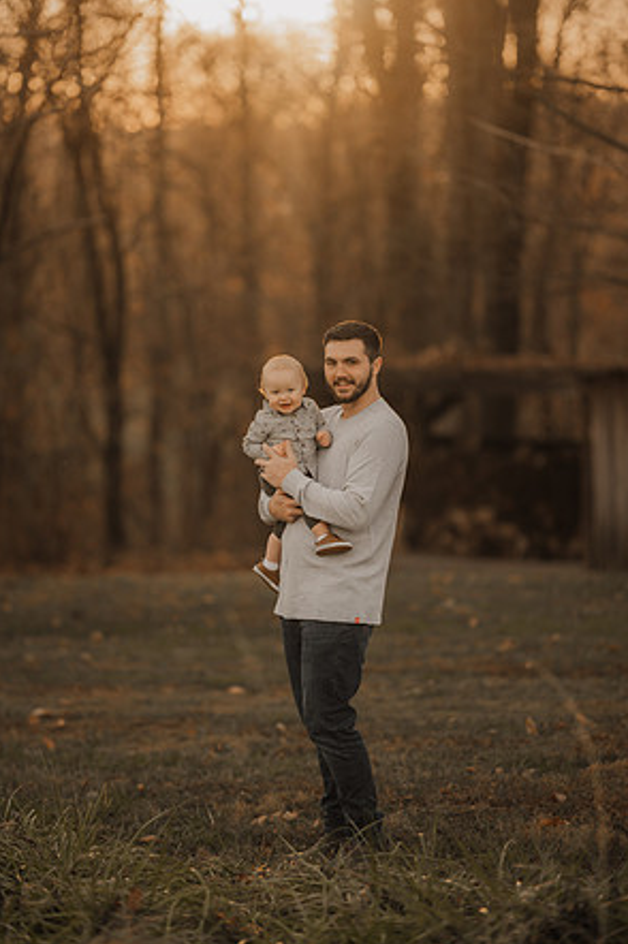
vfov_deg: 19.1
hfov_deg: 12.8
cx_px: 316
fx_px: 2804
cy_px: 476
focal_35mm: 107
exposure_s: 1/640
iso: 100
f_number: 1.4
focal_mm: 105
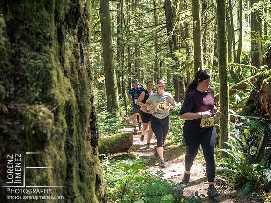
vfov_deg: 36.2
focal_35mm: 40
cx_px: 136
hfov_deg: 47.1
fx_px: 311
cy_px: 102
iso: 4000
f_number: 2.8
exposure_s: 1/1000
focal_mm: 19
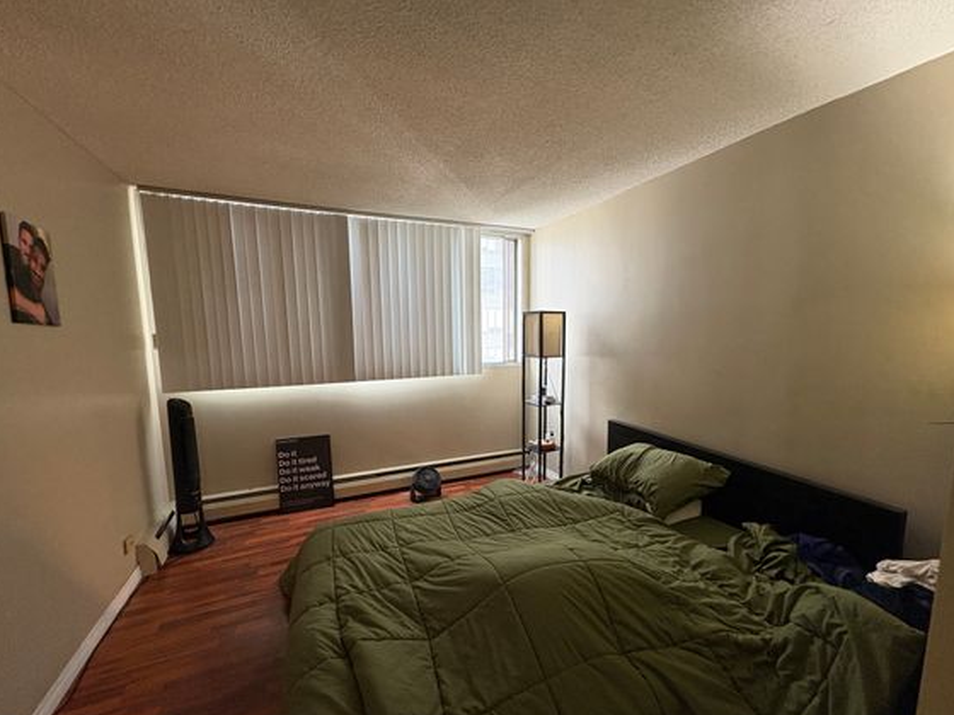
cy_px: 381
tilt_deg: -6.9
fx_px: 413
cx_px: 501
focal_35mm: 15
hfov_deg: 98.1
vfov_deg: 81.6
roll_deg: +1.0
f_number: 2.2
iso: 200
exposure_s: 1/61
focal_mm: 2.22
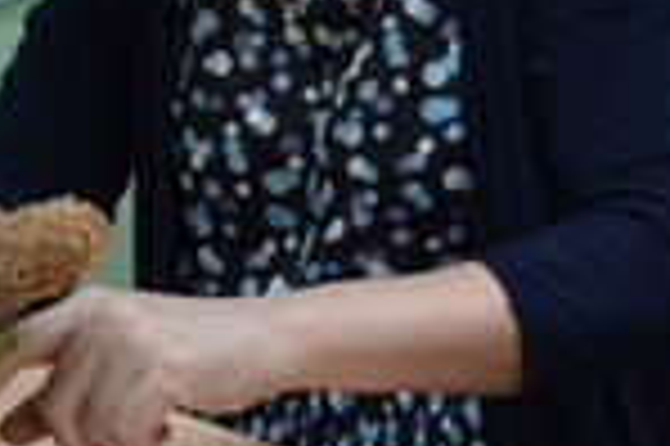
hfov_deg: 15.1
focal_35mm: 127
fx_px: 2361
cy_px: 45
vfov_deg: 10.7
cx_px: 980
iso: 800
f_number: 4.5
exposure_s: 1/125
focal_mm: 18
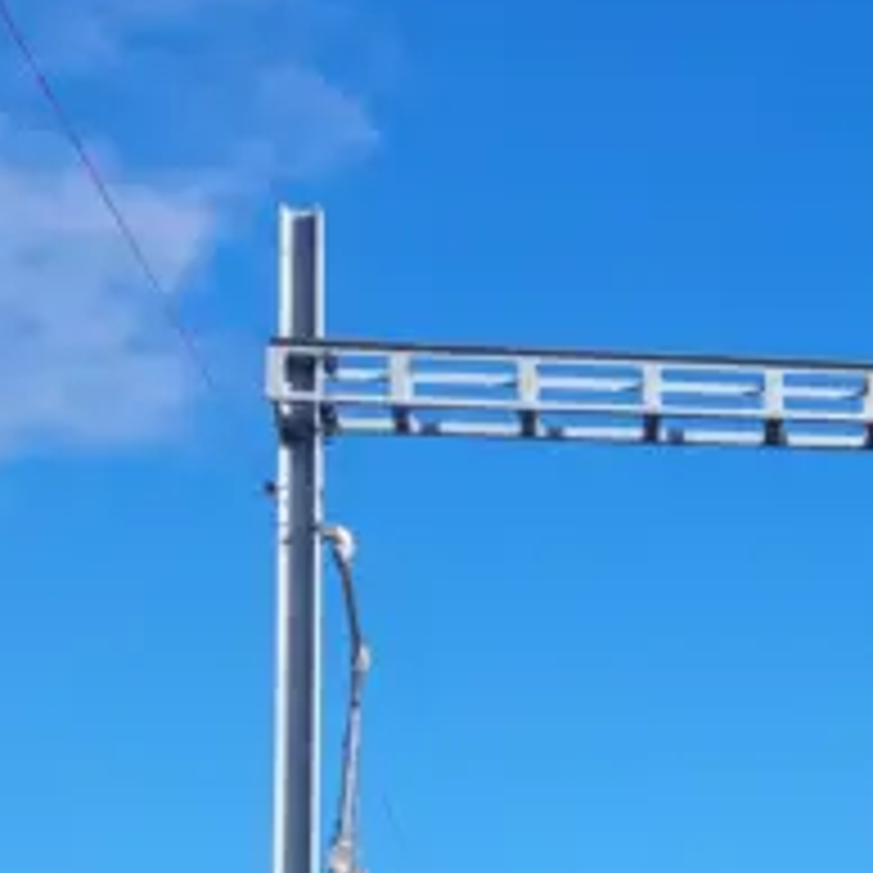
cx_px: 1224
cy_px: 868
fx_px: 2596
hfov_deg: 17.5
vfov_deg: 18.6
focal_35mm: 91
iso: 40
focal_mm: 5.4
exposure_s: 1/1794
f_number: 1.8
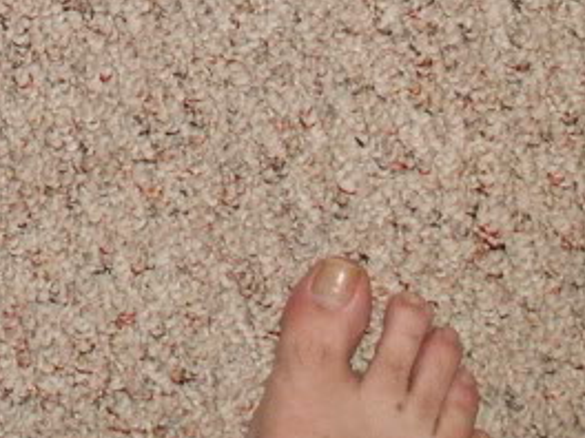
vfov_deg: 10.2
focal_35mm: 136
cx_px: -184
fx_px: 2298
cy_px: -396
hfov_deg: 13.9
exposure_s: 1/40
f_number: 2.8
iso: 160
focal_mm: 5.86
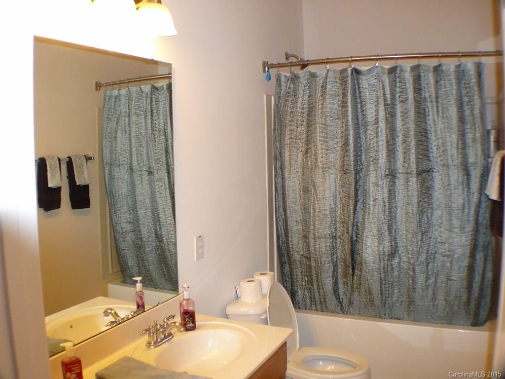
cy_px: 190
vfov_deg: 32.2
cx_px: 252
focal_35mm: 45
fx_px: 656
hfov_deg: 42.1
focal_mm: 6.7
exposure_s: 1/30
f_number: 3.2
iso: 160
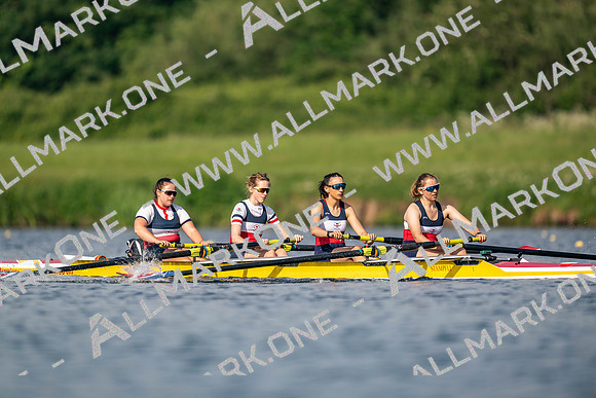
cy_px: 199
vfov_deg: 2.3
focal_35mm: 600
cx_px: 298
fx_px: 9935
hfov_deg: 3.4
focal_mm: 600
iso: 220
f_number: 4
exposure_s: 1/2500
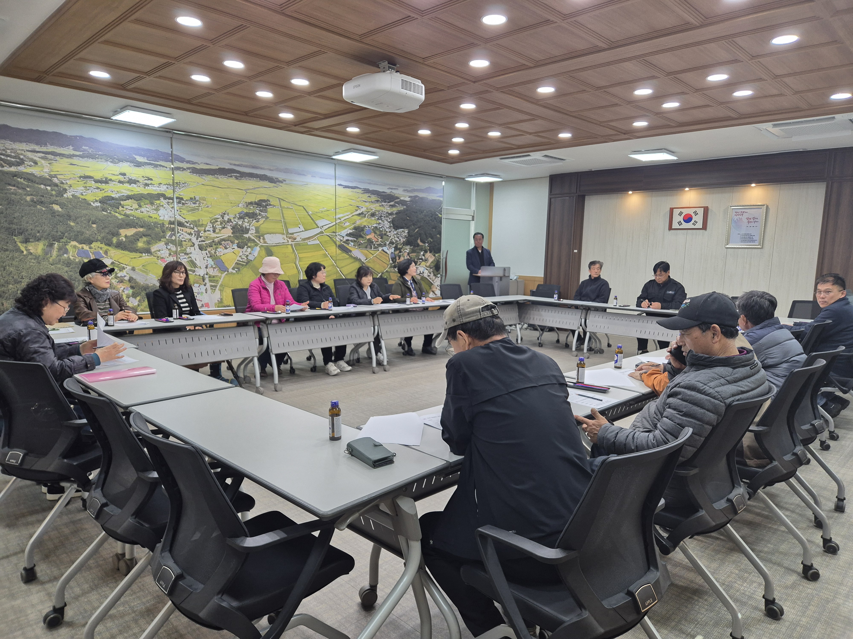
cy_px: 320
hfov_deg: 73.9
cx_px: 426
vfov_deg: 58.9
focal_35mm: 23
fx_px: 567
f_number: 1.8
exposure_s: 1/120
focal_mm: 5.4
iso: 125
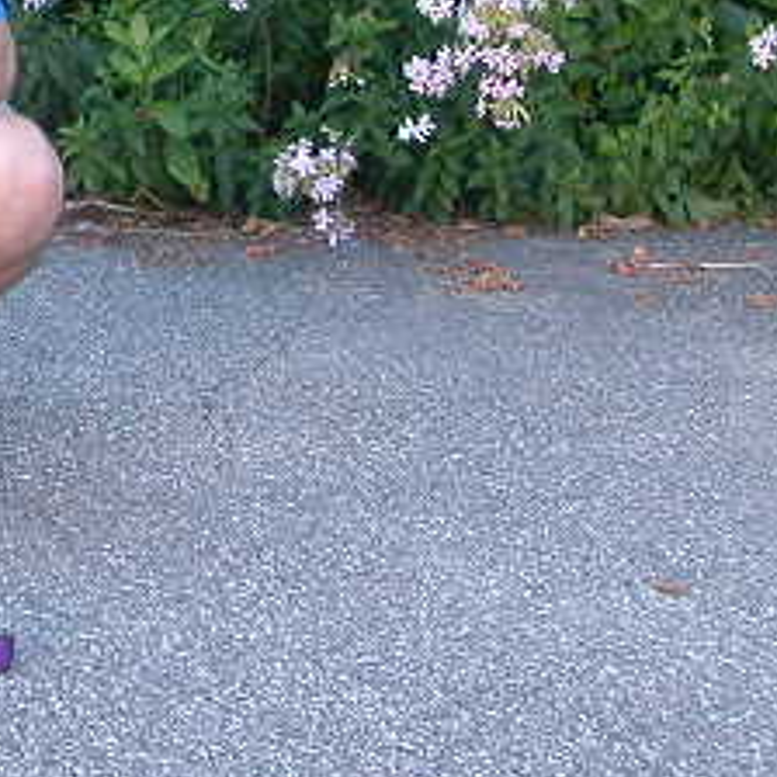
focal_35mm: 124
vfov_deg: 13.9
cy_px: 45
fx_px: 3149
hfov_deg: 13.4
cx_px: -309
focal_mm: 7.5
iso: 100
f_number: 3.2
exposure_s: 1/70.9
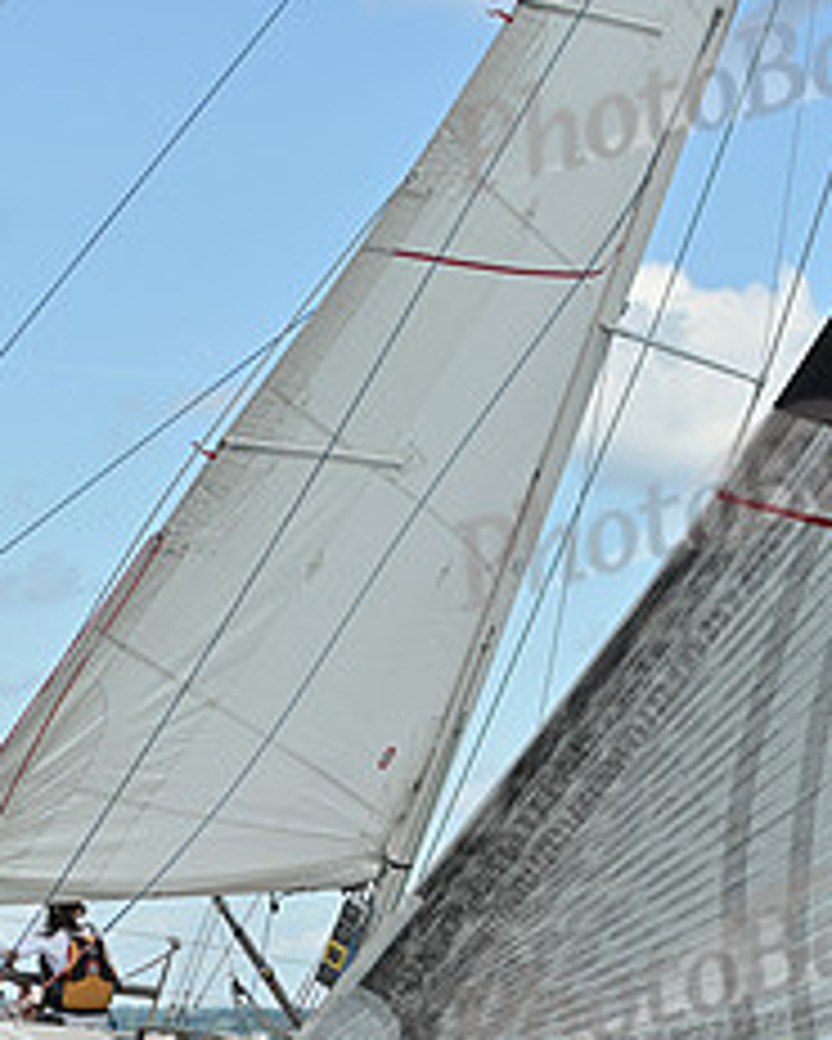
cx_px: 225
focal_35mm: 165
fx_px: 5075
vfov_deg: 11.7
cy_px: 790
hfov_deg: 9.4
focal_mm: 70
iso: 250
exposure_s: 1/1250
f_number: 6.3
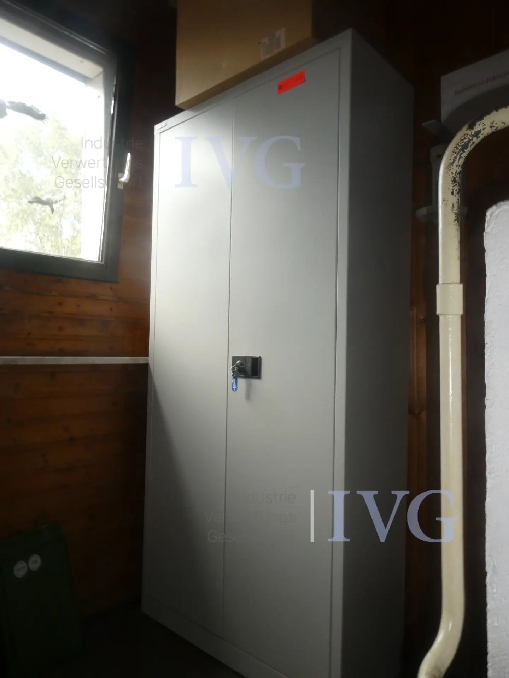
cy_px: 339
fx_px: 471
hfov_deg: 56.8
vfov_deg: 71.6
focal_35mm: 24
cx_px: 254
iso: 200
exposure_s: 1/60
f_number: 3.3
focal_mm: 4.3
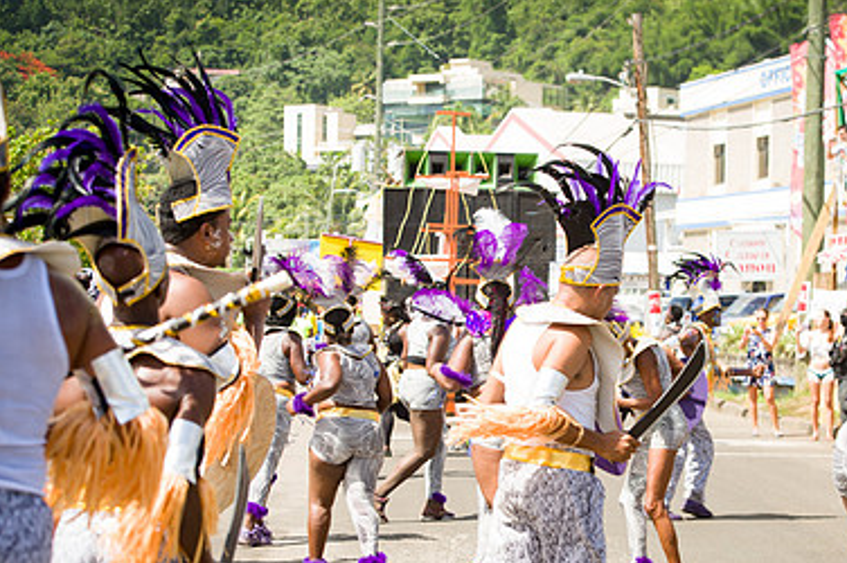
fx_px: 2539
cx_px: 559
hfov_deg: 18.9
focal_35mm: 108
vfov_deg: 12.6
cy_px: 428
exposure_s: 1/160
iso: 100
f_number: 6.3
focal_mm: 70
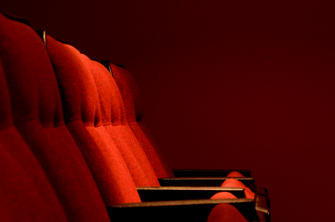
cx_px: 168
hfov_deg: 16.1
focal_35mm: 128
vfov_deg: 10.7
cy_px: 111
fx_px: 1184
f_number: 8
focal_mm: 85
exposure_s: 1.3
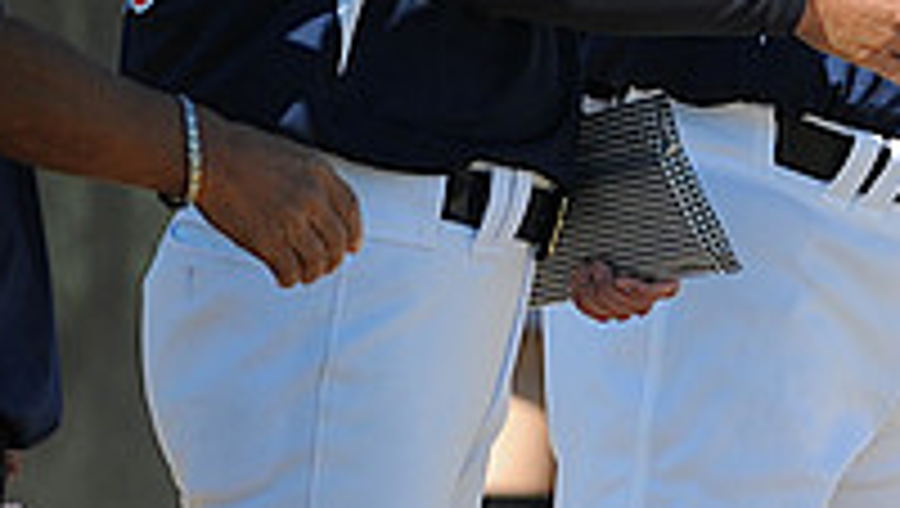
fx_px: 32562
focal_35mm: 1363
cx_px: 1246
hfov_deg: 1.6
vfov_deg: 0.9
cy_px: -326
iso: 200
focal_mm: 300
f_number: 4
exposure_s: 1/1250
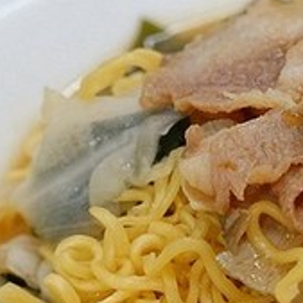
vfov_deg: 14.7
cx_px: 369
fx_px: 1169
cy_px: 215
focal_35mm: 118
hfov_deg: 14.3
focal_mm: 26
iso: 2500
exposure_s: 1/60
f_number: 5
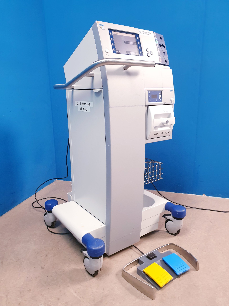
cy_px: 153
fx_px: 229
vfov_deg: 67.3
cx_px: 114
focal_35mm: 26
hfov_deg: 53.1
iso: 200
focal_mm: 4.3
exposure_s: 1/50
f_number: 2.4
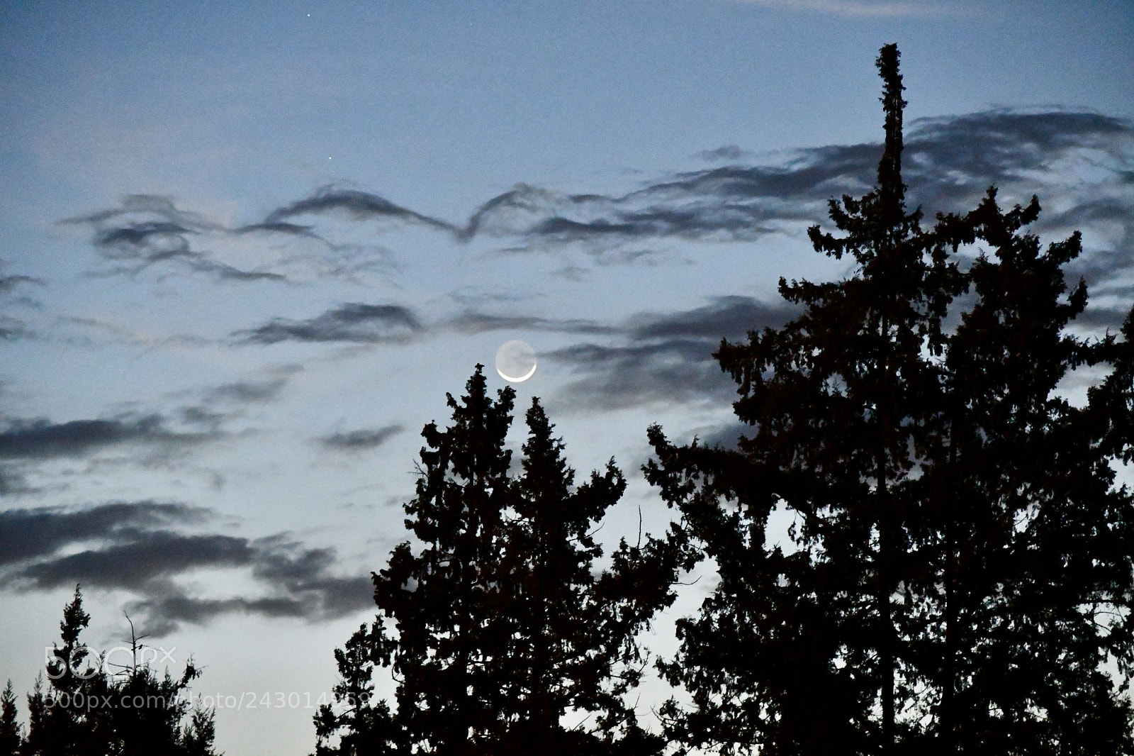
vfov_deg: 9.7
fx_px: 4472
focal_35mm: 142
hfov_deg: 14.5
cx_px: 567
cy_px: 378
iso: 12800
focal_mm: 95
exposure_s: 1/15
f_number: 4.2
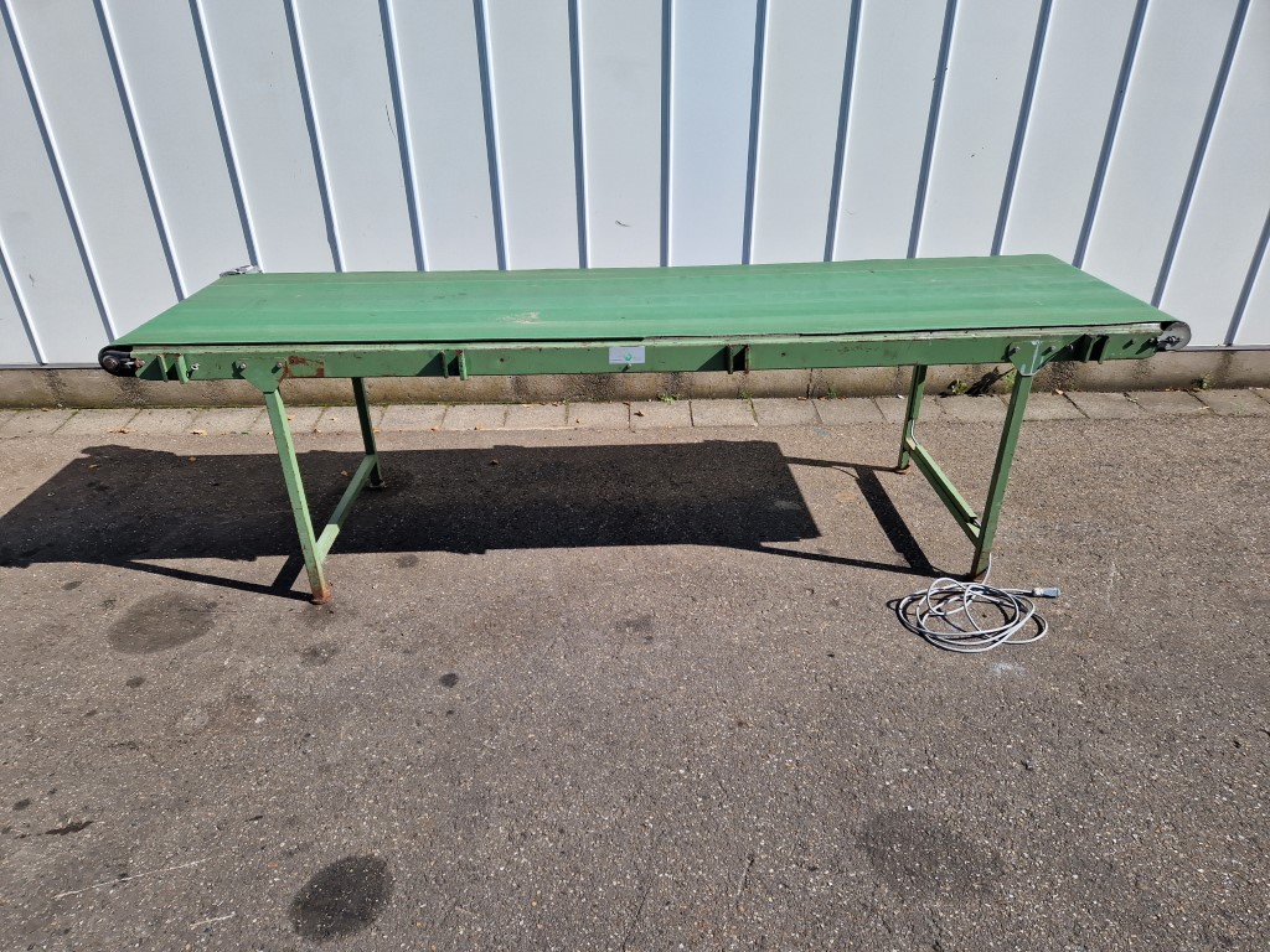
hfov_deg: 73.9
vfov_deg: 58.9
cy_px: 476
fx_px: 844
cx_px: 635
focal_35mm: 23
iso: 50
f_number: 1.8
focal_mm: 5.4
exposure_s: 1/1596
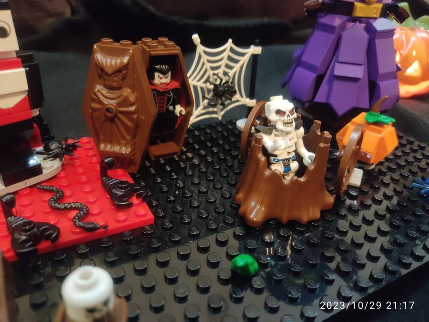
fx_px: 322
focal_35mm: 26
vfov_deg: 53.1
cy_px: 161
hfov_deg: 67.3
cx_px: 214
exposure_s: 1/14
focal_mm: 4.74
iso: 3701
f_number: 1.79
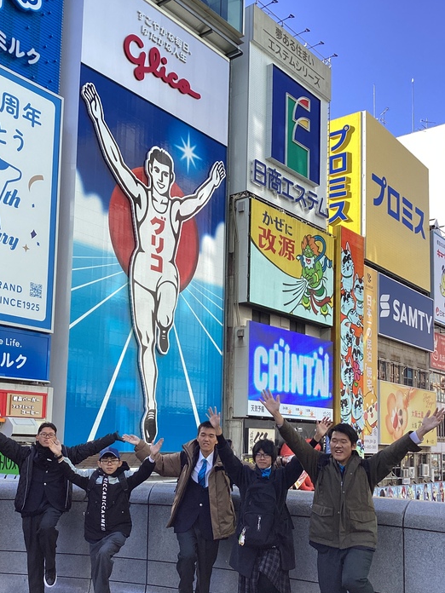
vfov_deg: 48.6
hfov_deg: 37.7
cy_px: 361
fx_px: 651
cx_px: 198
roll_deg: -1.0
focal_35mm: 38
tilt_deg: +5.7
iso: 25
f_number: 2.4
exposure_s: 1/500
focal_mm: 3.3
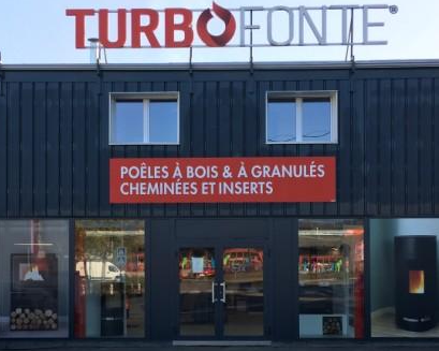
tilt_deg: +0.6
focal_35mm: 31
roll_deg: -0.6
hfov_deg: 57.2
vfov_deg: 47.1
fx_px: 403
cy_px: 176
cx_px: 229
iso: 25
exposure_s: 1/398
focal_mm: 4.15
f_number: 2.2
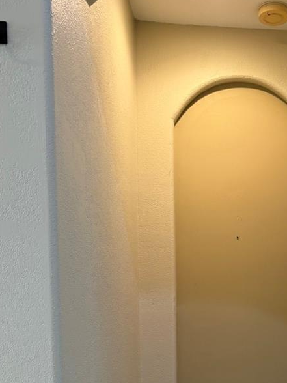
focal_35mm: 49
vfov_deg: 35.6
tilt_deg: -4.2
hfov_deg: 28.4
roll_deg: -1.2
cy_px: 372
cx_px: 264
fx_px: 542
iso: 125
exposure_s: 1/60
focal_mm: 6.76
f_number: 1.78
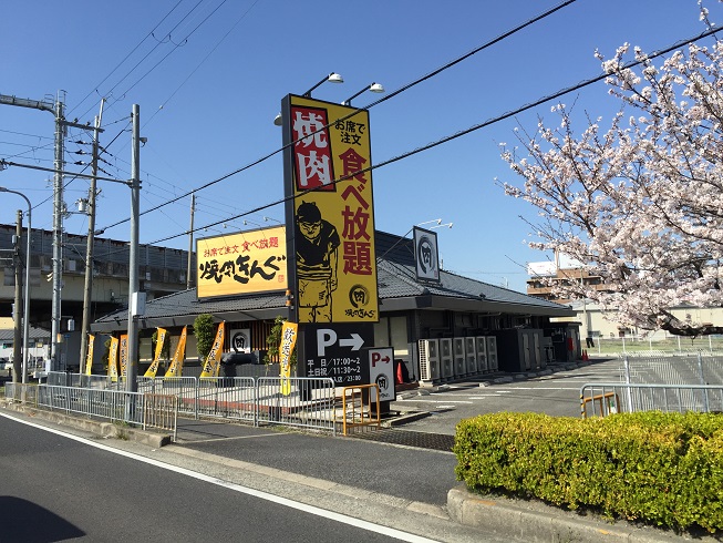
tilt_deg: +7.4
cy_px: 272
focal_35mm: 29
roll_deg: +0.8
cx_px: 362
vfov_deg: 48.2
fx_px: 606
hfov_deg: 61.7
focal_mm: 4.15
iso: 32
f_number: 2.2
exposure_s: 1/1799
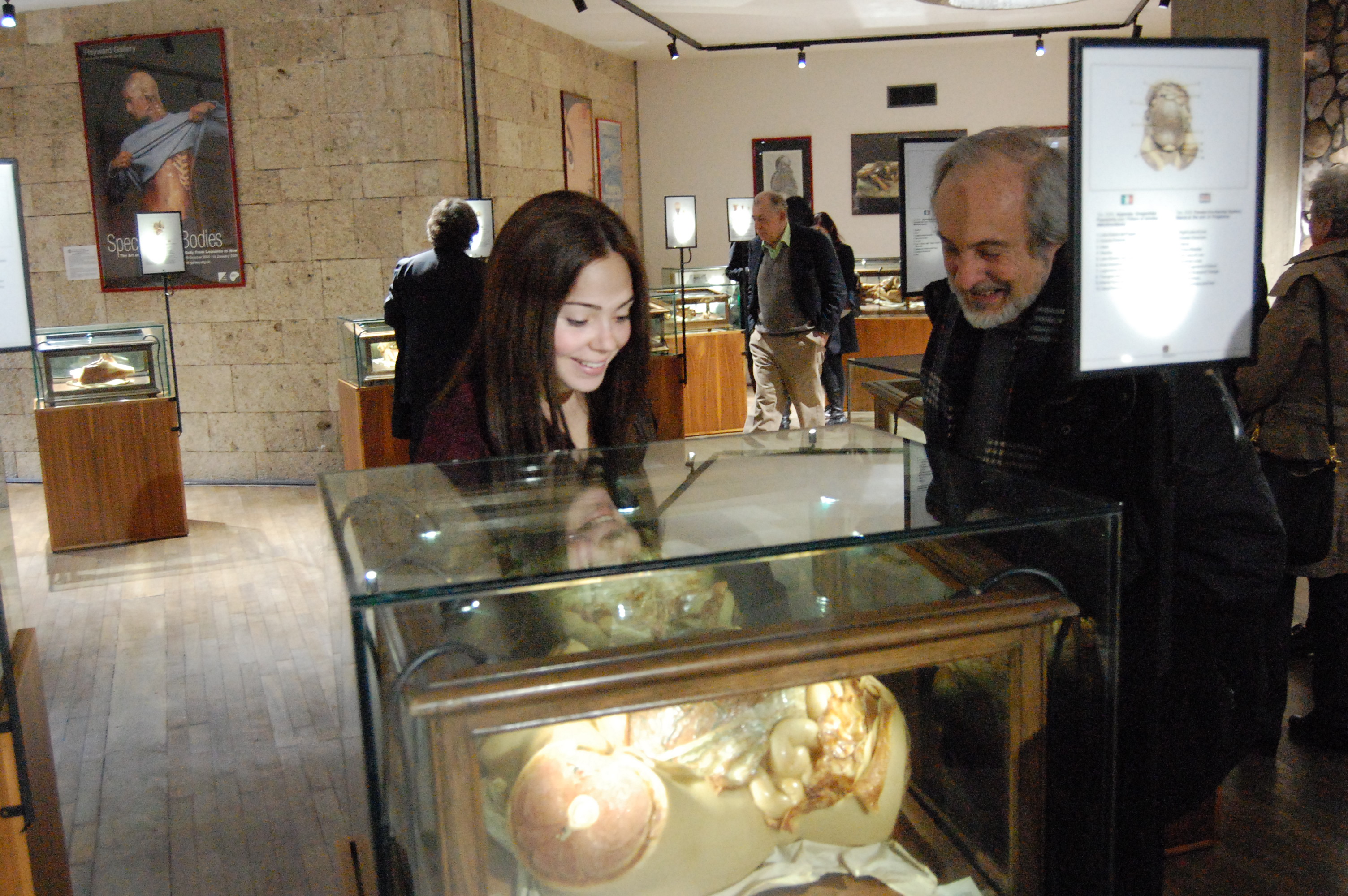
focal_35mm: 34
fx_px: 1291
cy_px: 448
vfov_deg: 38.3
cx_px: 674
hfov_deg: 55.1
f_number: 3.8
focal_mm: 23
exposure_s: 1/30
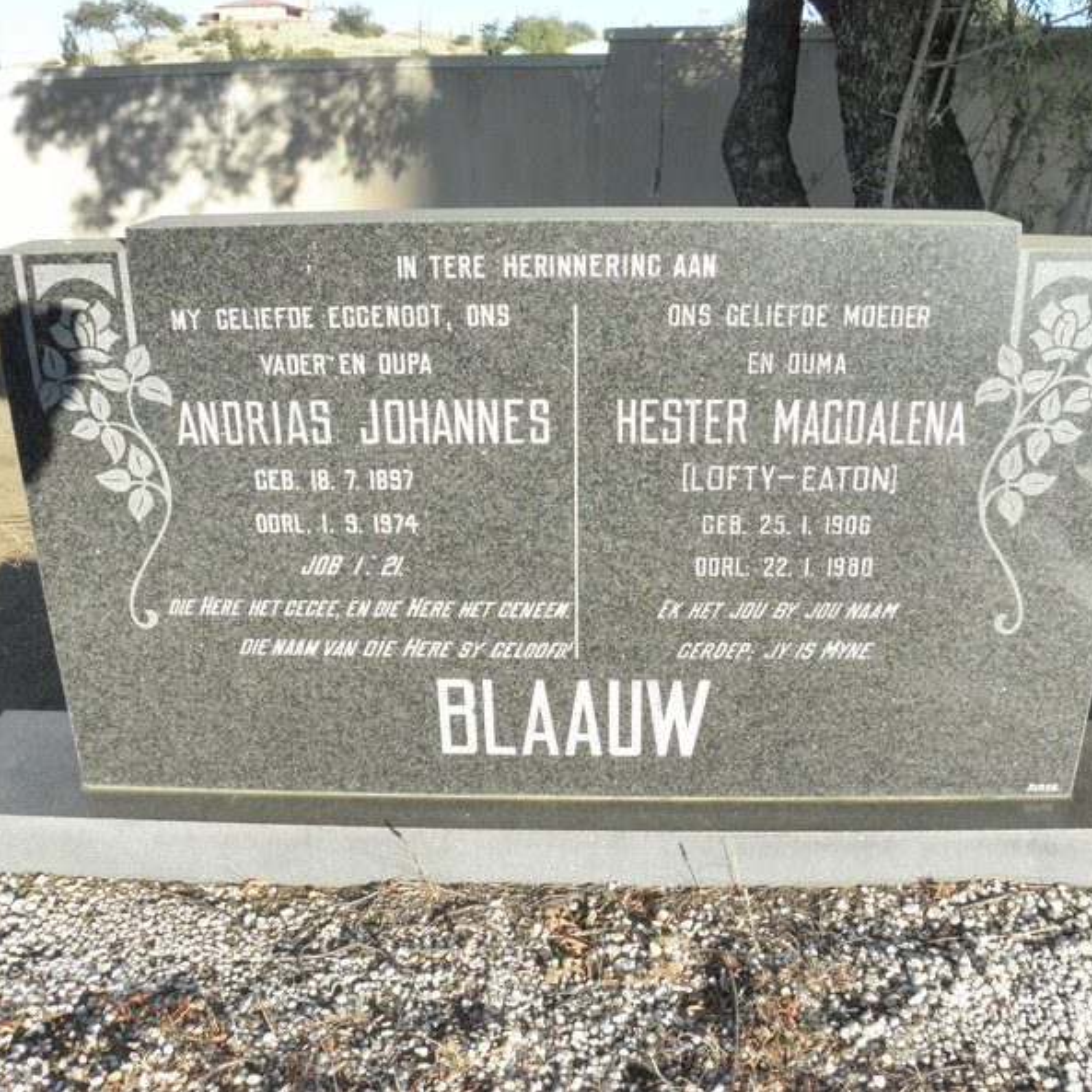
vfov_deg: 52.5
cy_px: 543
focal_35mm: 31
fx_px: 1106
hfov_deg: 52.5
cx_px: 543
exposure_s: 1/400
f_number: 5.6
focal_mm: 4.6
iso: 200
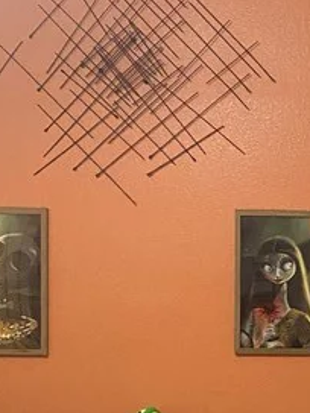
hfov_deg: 14.0
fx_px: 1170
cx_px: 489
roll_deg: -0.4
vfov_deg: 19.9
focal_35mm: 98
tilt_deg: -0.1
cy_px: 304
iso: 500
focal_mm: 4.25
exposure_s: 1/30
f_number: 1.8
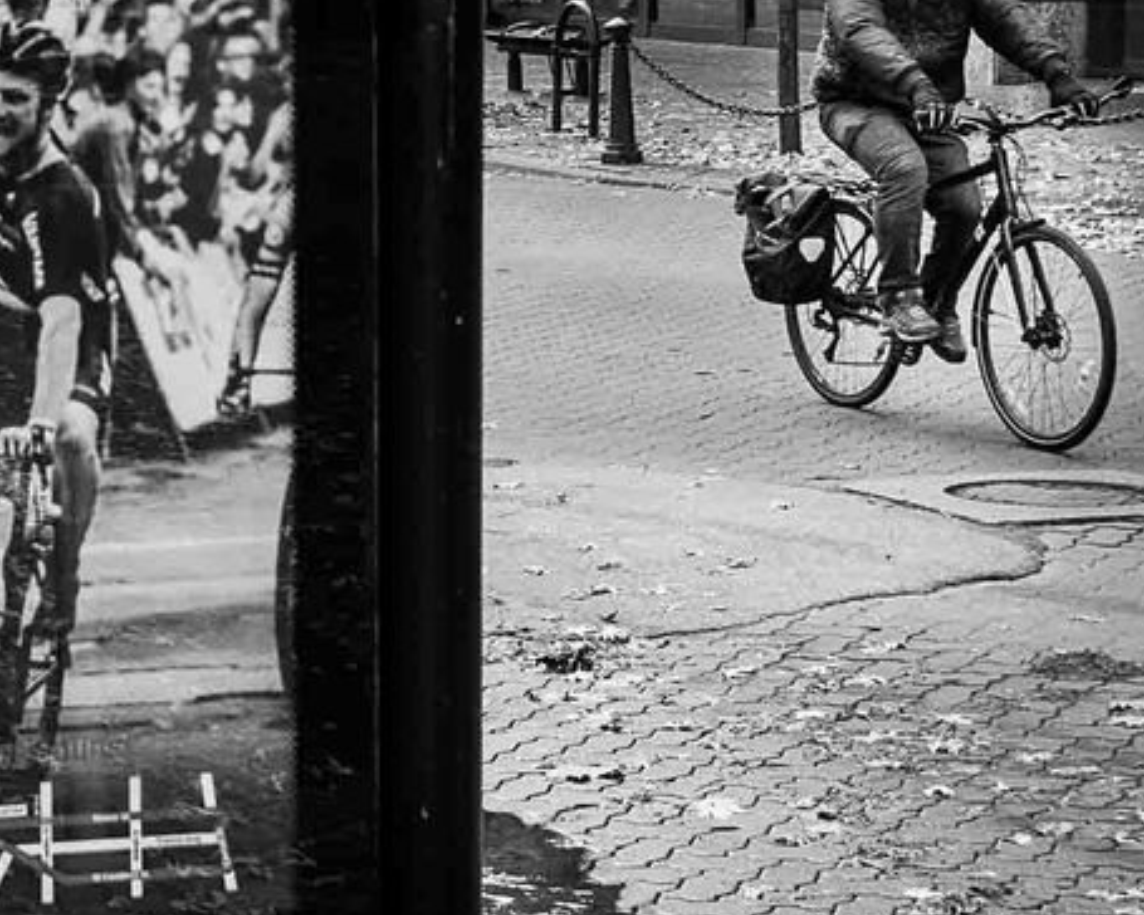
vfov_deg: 12.1
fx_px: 4266
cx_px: 214
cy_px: 71
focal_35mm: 126
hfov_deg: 15.2
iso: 3200
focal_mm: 42
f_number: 4
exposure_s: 1/500
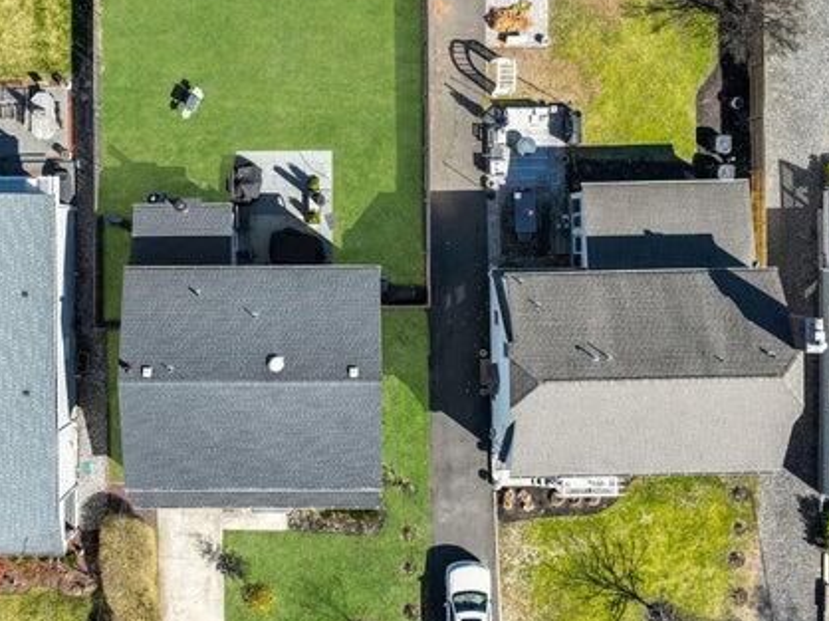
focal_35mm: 49
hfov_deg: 38.7
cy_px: 254
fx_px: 1173
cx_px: 305
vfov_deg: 29.6
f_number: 2.8
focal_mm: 12.29
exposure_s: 1/320
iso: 120
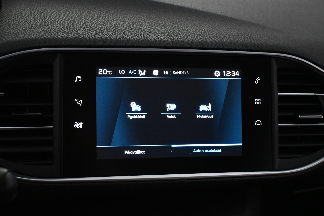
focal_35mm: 54
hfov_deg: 36.9
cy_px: 108
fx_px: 486
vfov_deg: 25.1
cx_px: 162
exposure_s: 1/60
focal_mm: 36
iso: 3600
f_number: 5.3
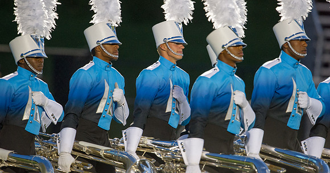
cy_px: 72
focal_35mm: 642
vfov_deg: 1.8
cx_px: 164
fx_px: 5531
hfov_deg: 3.4
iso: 3200
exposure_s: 1/200
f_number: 4.5
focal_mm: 600
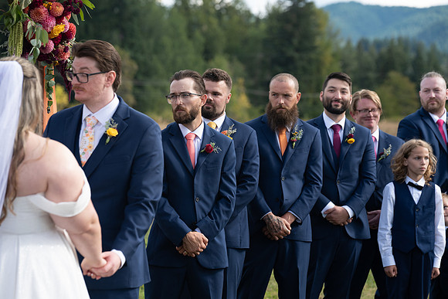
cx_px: 224
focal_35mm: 119
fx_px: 1481
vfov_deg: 11.5
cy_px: 150
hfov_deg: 17.2
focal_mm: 119
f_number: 4.5
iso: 400
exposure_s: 1/800
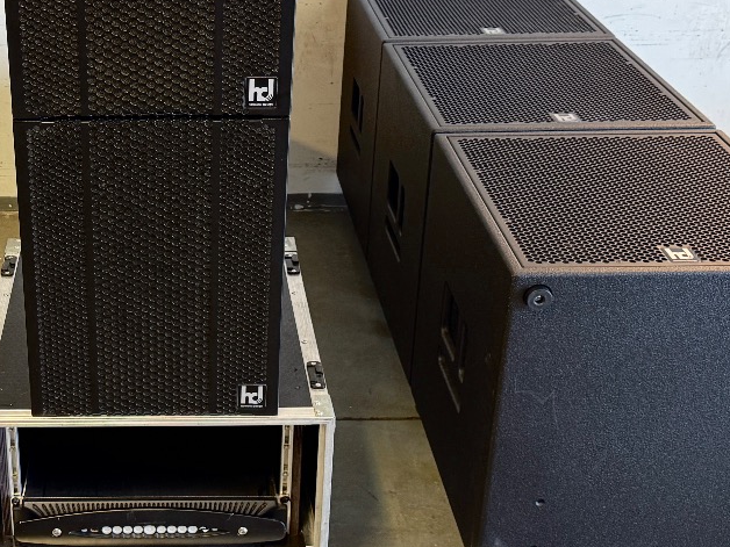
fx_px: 1160
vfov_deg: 26.4
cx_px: 149
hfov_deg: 33.9
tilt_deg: -25.8
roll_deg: +0.9
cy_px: 183
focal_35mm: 55
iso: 250
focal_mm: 6.76
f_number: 1.78
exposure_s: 1/50
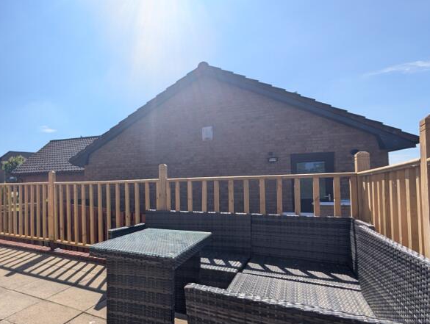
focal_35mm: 21
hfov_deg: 71.1
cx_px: 87
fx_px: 261
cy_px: 177
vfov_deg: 63.5
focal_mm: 2.02
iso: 38
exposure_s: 1/2439
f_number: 1.7
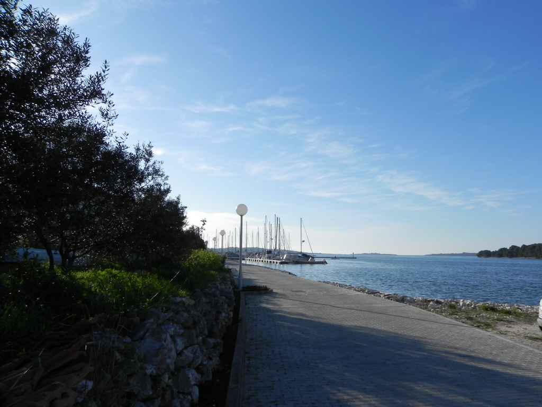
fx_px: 407
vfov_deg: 53.1
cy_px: 204
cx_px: 271
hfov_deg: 67.3
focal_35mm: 26
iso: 160
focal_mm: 4.6
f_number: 8
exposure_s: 1/424
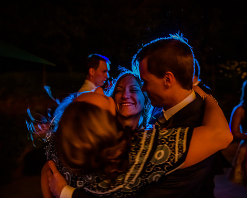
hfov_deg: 49.1
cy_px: 97
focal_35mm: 37
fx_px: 271
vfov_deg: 40.1
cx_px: 117
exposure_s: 1/80
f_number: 2.8
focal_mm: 32
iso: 8000
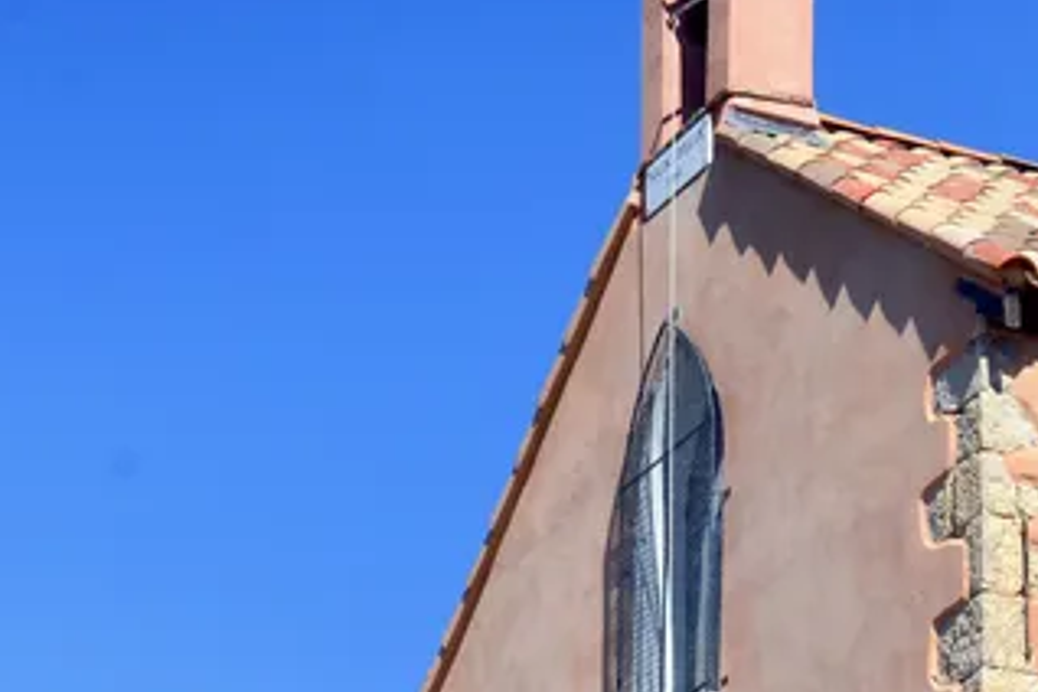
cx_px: 898
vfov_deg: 8.8
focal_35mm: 153
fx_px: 4411
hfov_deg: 13.3
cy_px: 914
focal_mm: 38
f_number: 10
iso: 200
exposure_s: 1/400
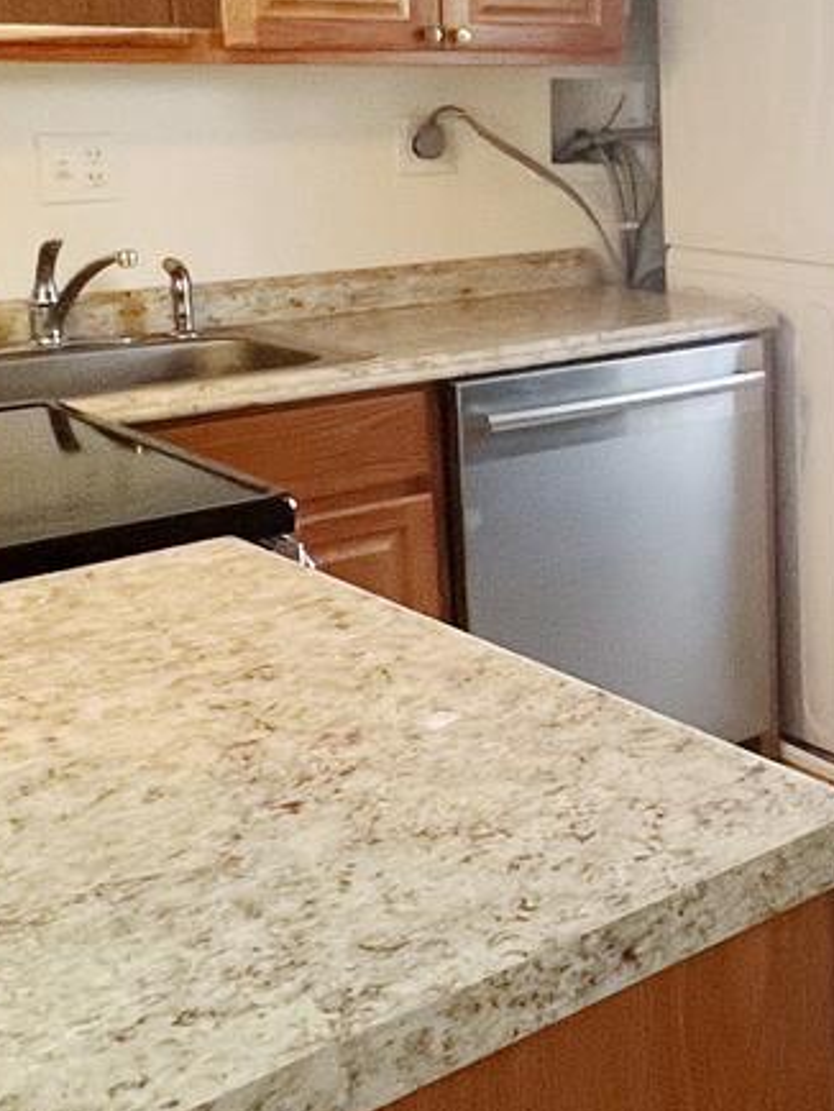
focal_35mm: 46
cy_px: 310
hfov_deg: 25.8
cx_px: 1154
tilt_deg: -8.3
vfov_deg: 40.3
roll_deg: +1.6
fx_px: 1476
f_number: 1.8
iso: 160
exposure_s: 1/120
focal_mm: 1.57
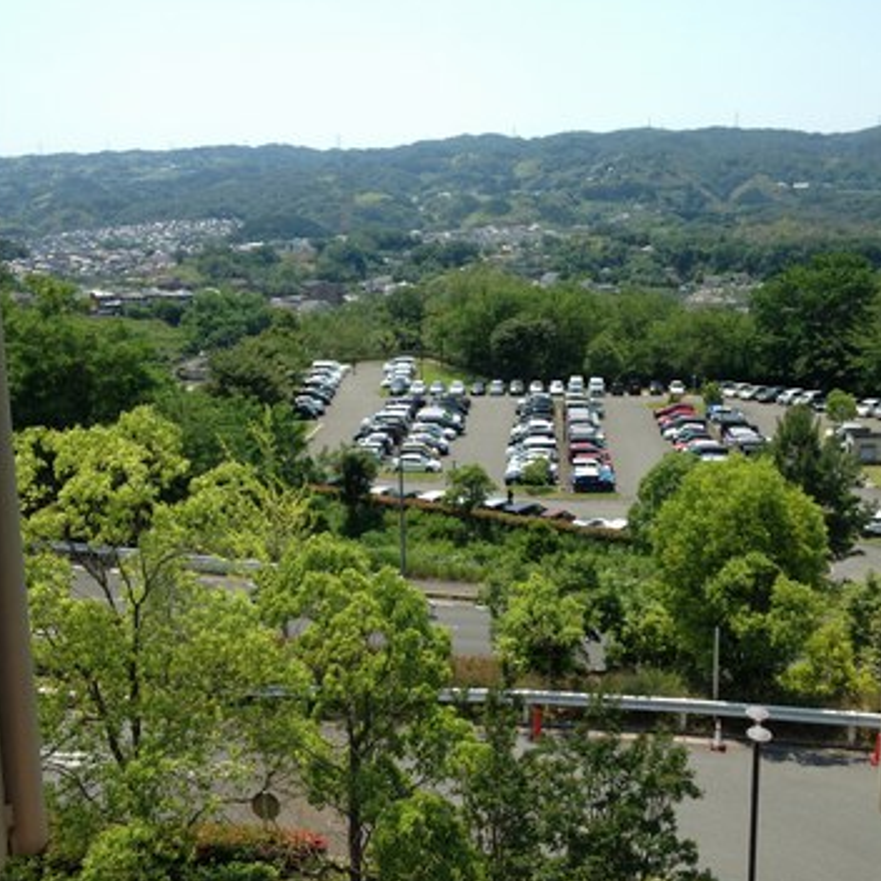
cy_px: 442
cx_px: 486
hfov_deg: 38.3
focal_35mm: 44
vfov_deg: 38.3
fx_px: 1267
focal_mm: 4.28
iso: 50
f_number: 2.4
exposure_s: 1/824
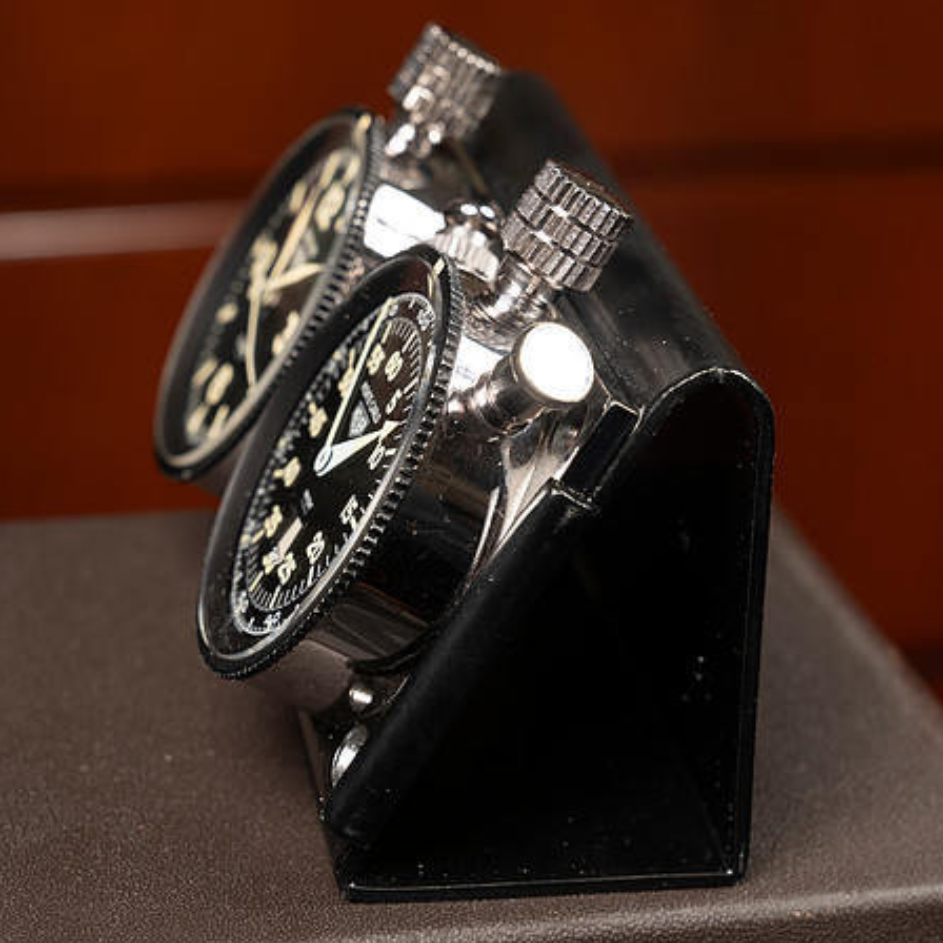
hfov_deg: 18.1
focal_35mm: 96
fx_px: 2959
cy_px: 487
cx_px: 500
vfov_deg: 18.1
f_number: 9
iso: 200
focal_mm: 70
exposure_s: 1/160
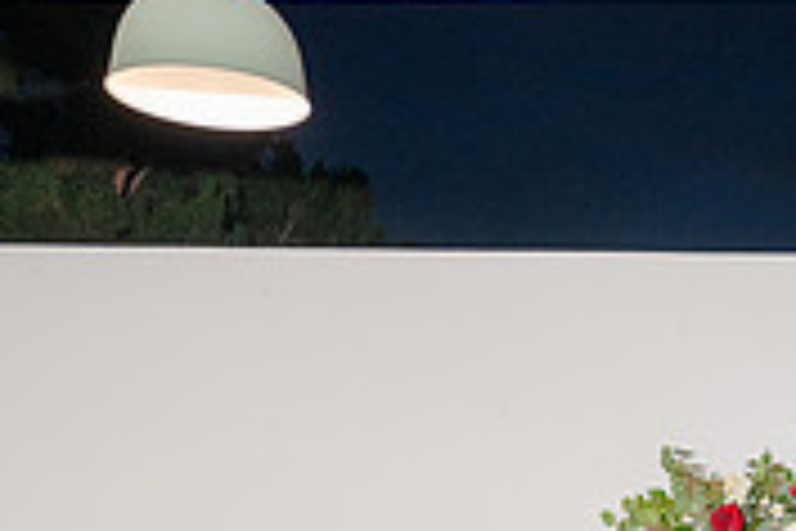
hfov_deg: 23.2
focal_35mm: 83
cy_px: 820
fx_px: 1835
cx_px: 841
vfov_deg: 15.1
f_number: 3.5
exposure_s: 1/200
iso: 800
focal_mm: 24
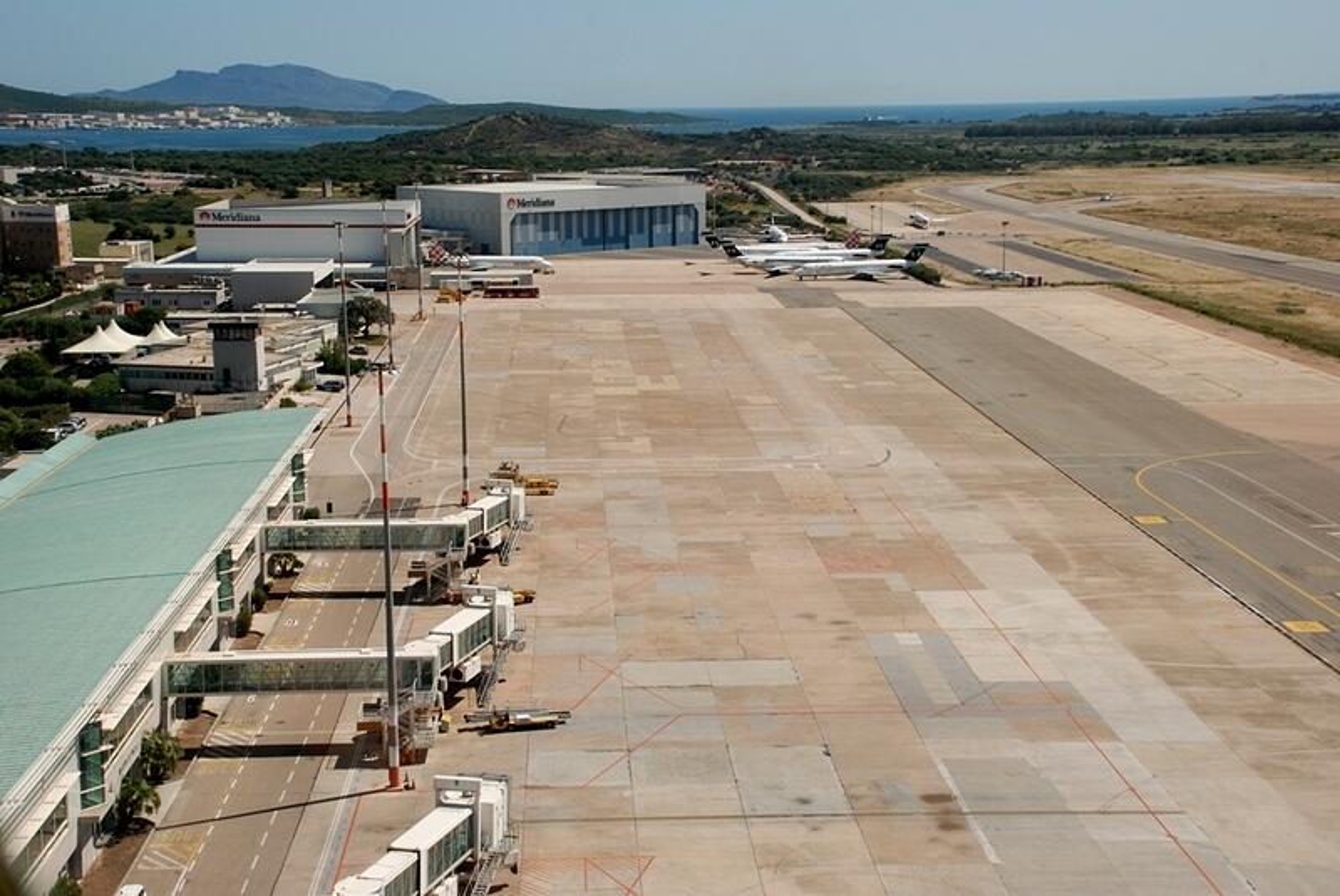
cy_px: 448
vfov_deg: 28.1
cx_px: 670
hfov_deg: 41.1
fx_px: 1788
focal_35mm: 48
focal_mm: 32
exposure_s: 1/400
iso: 200
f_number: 10
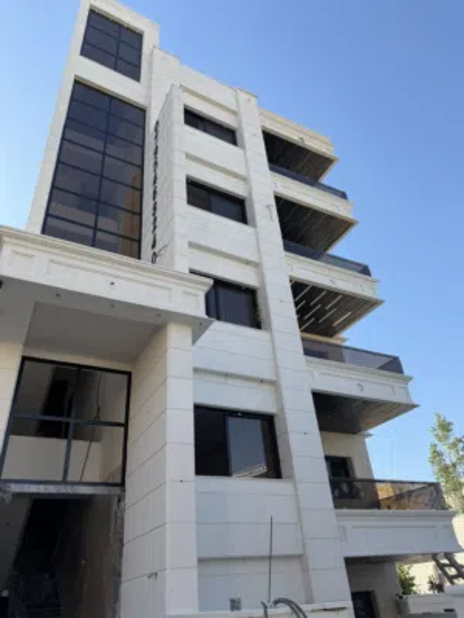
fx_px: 429
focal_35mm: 24
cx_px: 232
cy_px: 309
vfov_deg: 71.6
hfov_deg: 56.8
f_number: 1.78
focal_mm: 6.76
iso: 80
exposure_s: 1/2110
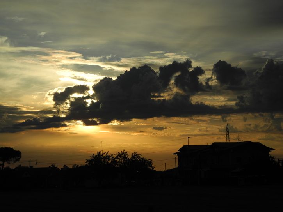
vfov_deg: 14.1
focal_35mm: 105
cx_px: 142
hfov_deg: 18.7
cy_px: 106
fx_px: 859
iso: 100
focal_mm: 22.5
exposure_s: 1/430
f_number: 4.5
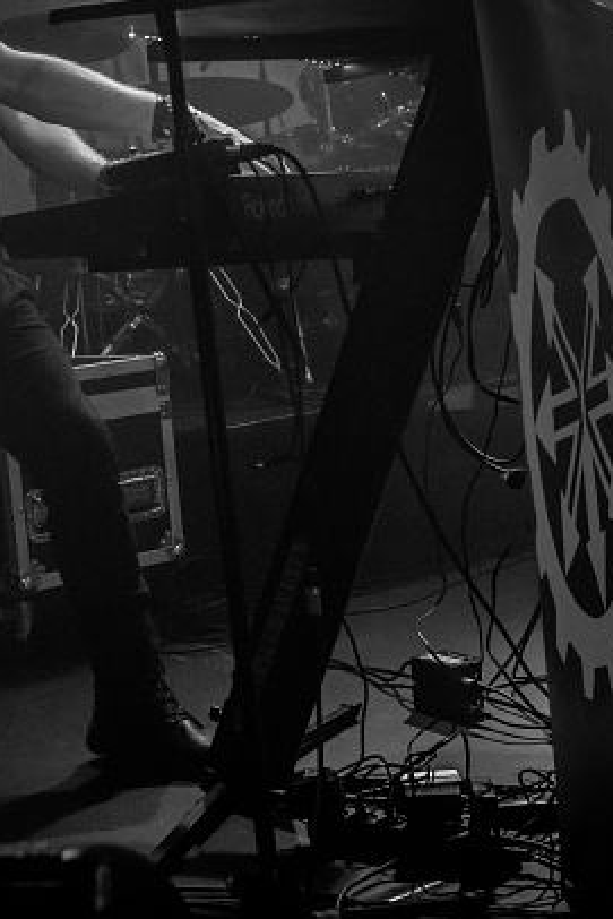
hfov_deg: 19.0
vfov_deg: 28.3
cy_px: 344
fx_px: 1812
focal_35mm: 71
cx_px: 119
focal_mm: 40
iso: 3200
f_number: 4.5
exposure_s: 1/100
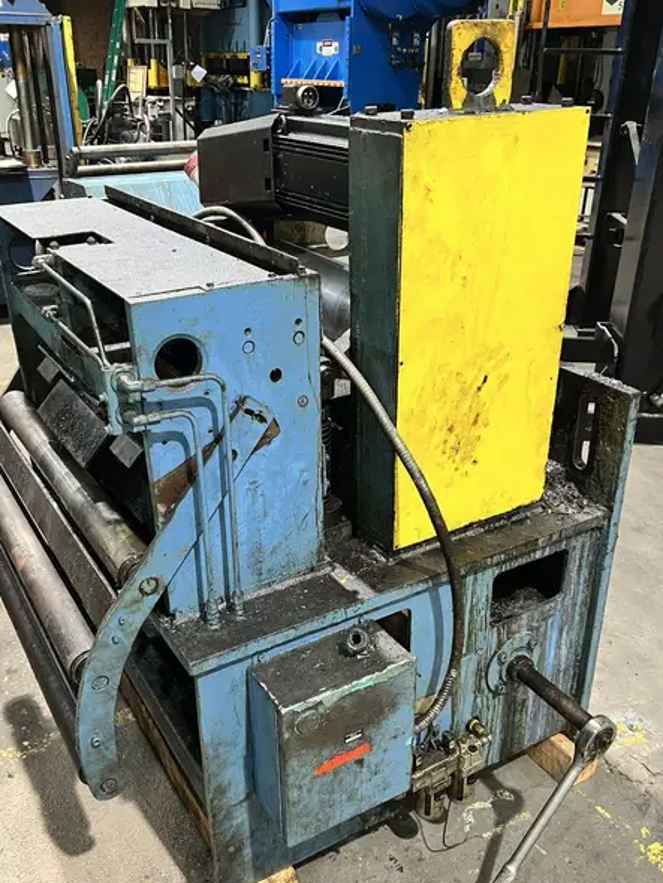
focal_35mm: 33
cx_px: 317
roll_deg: -1.7
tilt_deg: -27.7
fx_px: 842
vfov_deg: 55.2
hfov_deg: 43.0
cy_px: 501
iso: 200
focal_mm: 5.7
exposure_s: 1/60
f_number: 1.5
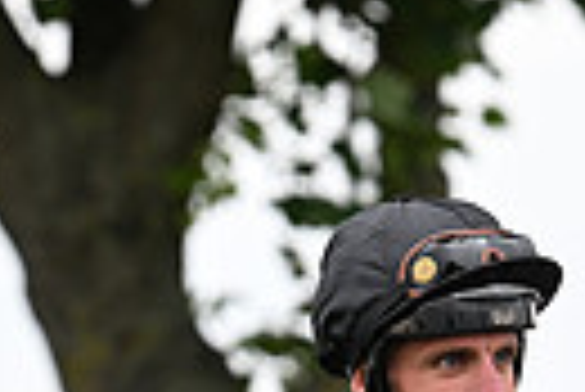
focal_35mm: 889
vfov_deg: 1.5
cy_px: 845
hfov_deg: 2.3
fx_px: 14462
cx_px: 490
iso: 800
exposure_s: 1/500
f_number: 4.5
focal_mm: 200
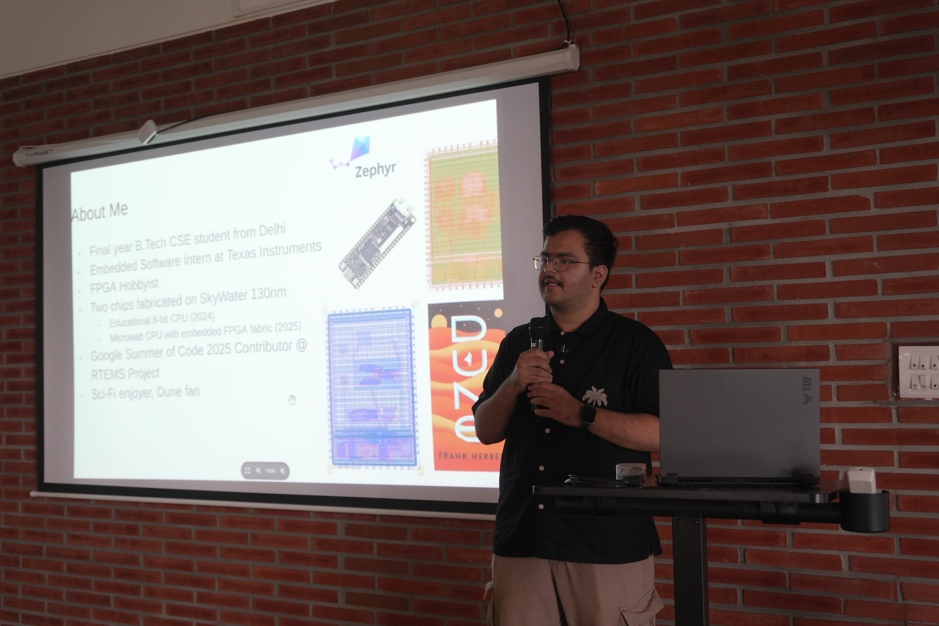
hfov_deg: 46.4
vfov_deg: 31.9
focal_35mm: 42
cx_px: 470
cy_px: 313
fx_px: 1095
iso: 1000
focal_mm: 28
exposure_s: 1/60
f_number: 4.5
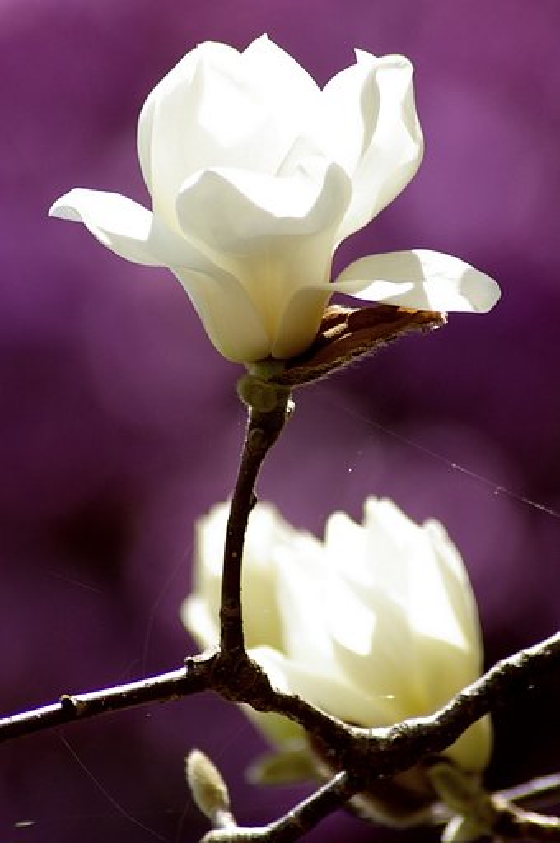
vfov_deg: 4.6
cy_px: 422
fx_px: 10528
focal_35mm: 450
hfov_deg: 3.0
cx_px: 280
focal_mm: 300
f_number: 8
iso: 200
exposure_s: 1/160
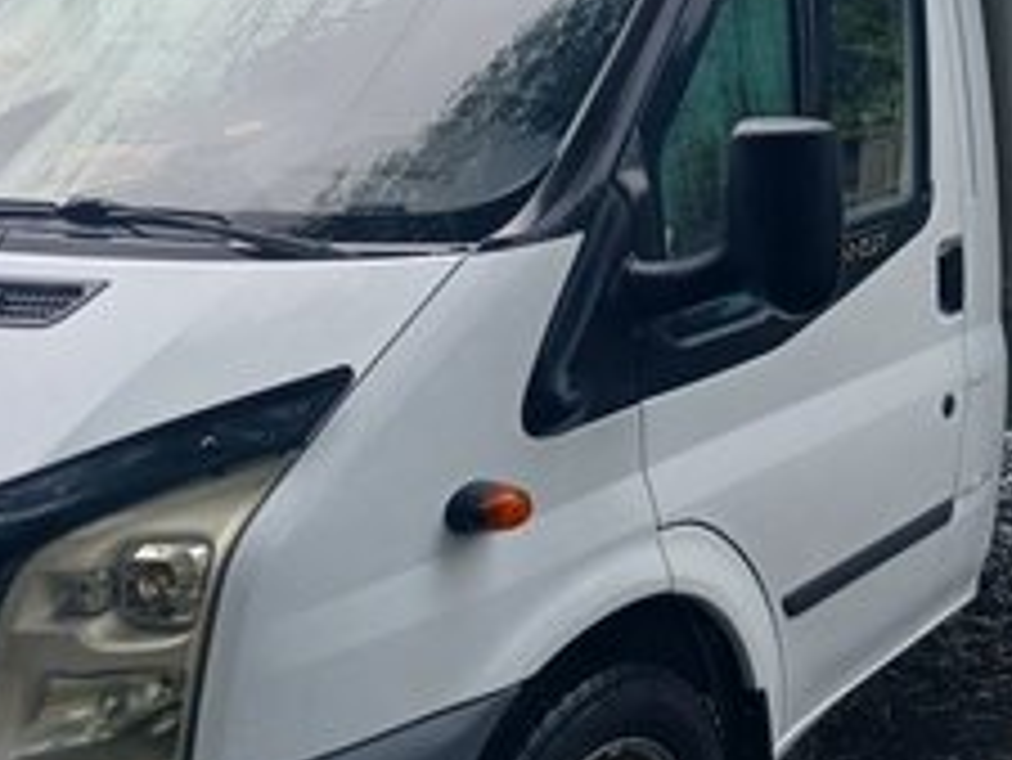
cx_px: 873
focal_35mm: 48
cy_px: 171
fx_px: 1404
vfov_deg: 29.7
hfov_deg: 37.5
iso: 20
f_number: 1.8
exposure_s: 1/183
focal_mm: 4
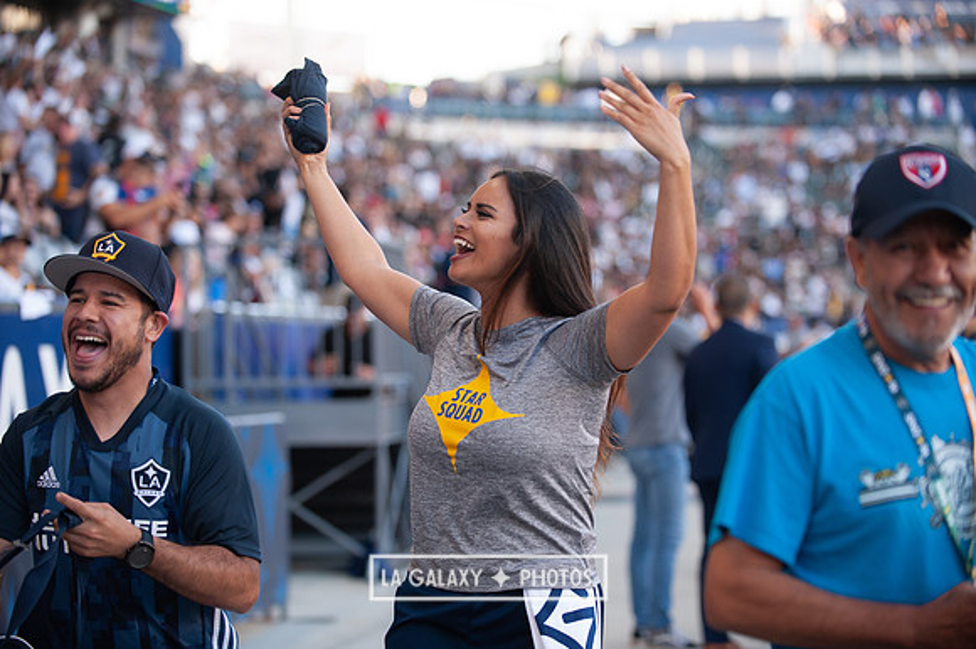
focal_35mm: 102
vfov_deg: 13.4
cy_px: 324
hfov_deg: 20.0
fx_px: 2764
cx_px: 488
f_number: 2.8
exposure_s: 1/640
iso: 800
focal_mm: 102
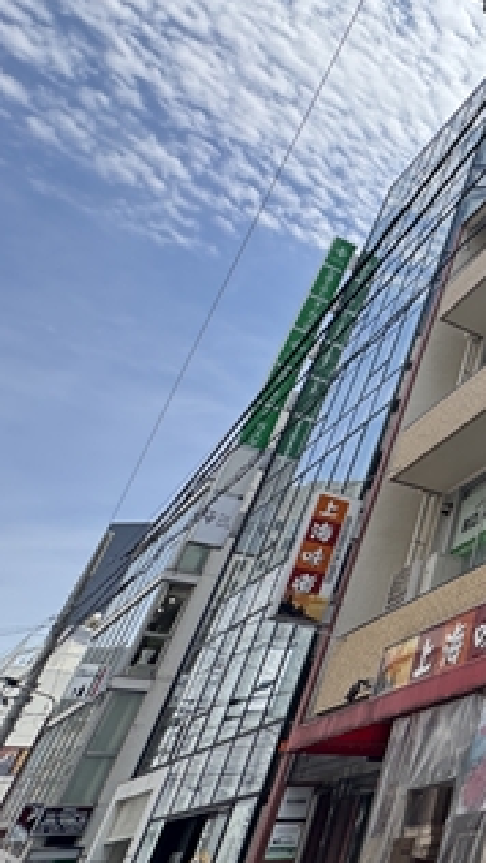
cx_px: 770
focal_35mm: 29
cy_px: 371
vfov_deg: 65.7
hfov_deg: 26.1
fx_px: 664
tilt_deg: +36.3
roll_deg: +5.4
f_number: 2.2
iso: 40
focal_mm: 2.22
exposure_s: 1/467
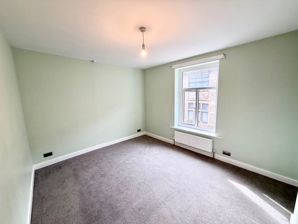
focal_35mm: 14
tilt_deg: -9.1
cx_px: 149
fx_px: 121
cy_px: 112
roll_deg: +1.4
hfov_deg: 102.1
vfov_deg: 85.7
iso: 100
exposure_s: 1/100
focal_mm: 2.22
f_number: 2.2
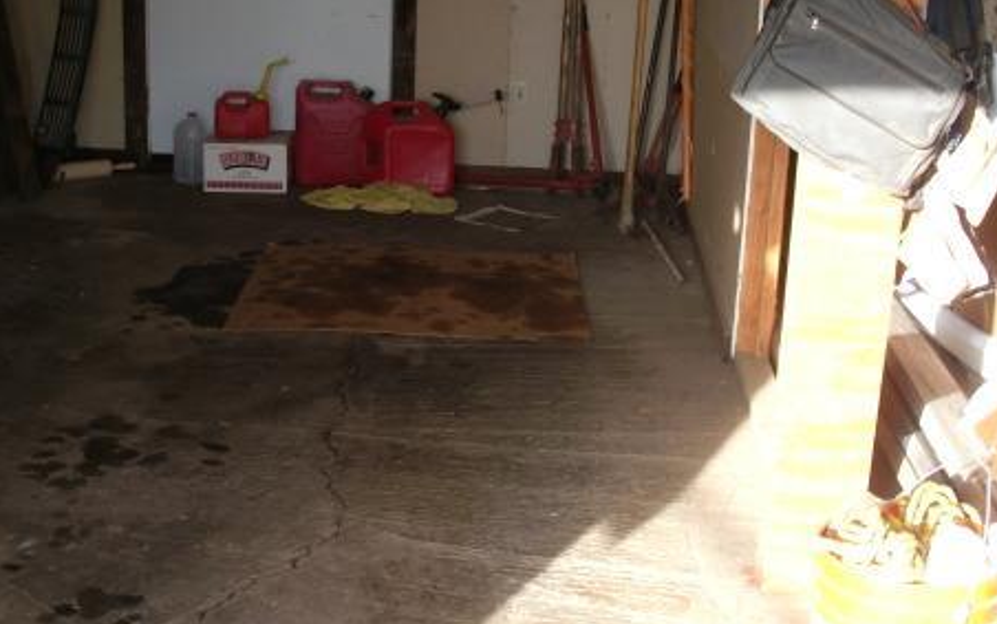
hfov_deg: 37.4
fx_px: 1468
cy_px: 278
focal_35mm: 54
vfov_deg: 24.0
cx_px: 419
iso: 64
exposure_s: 1/80
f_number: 2.8
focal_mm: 6.3
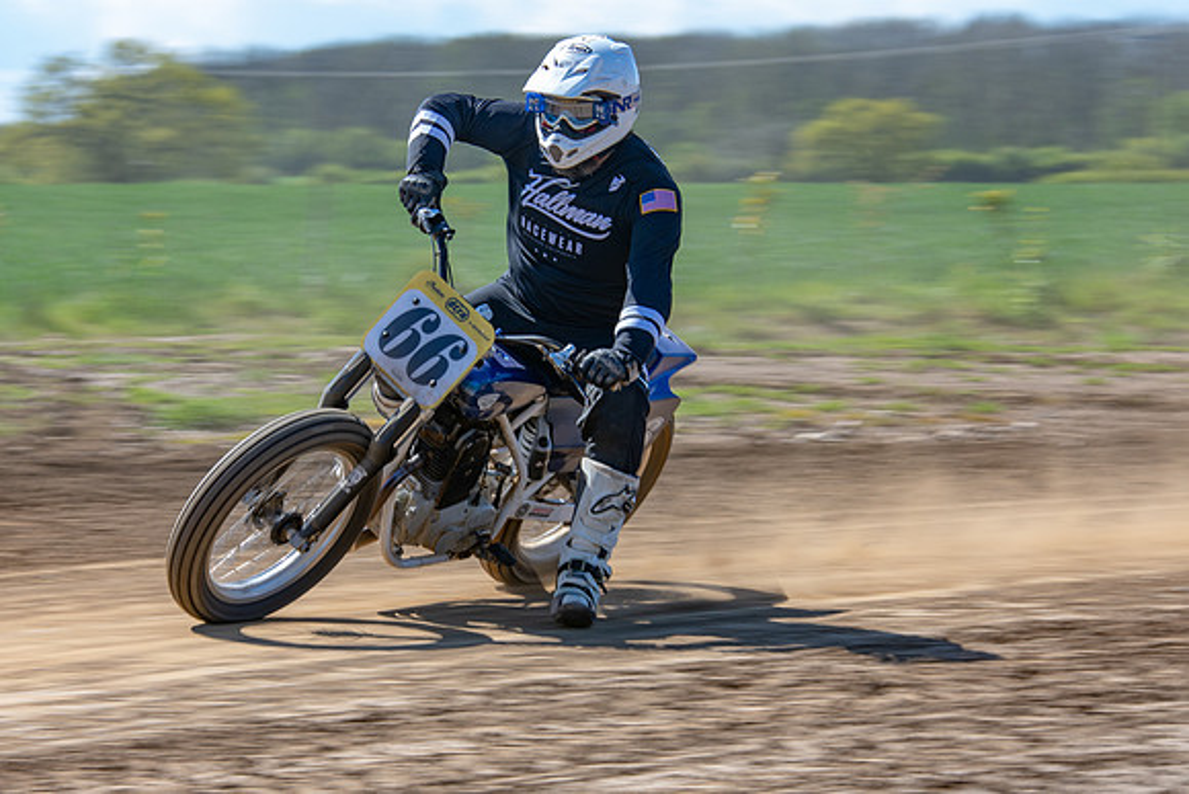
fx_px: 6321
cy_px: 452
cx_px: 520
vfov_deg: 7.2
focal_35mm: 191
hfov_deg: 10.7
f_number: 8
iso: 200
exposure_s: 1/160
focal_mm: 112
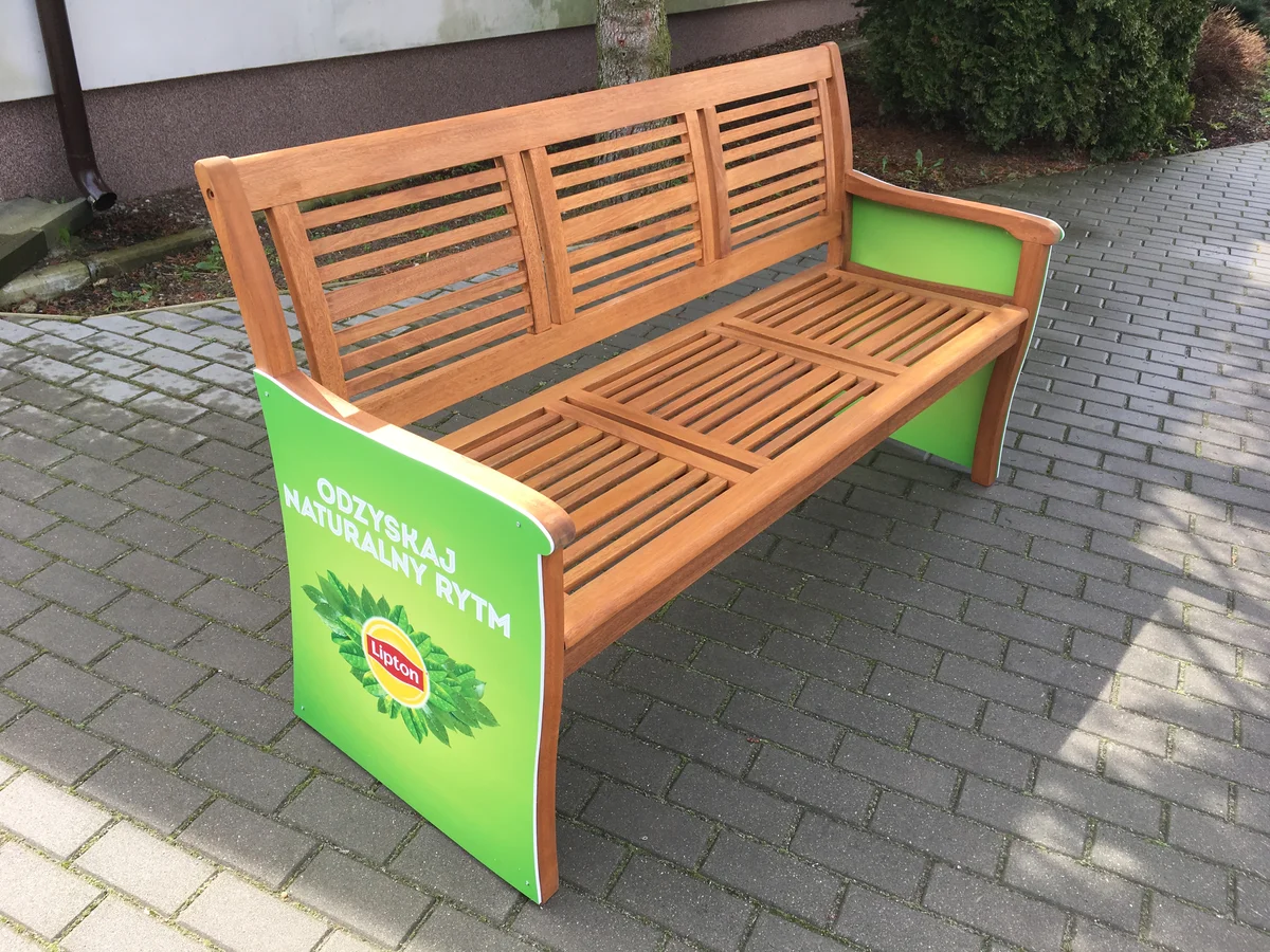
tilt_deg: -28.9
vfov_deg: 48.2
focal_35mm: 29
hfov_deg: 61.7
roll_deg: -4.8
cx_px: 635
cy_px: 476
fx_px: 1064
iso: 25
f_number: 2.2
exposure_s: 1/354
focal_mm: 4.15
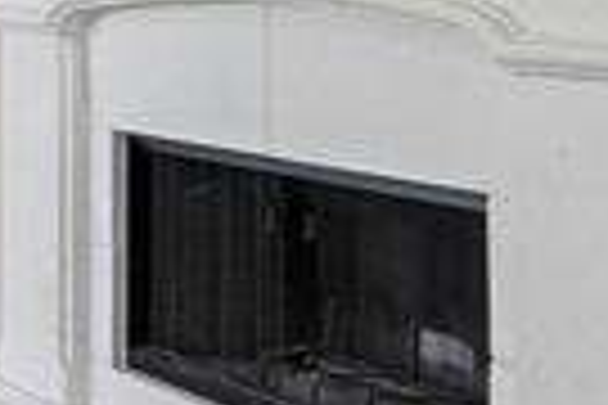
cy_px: -58
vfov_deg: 16.8
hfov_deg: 15.3
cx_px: -824
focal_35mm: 78
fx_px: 1324
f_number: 8
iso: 400
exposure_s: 1/50
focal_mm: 16.5
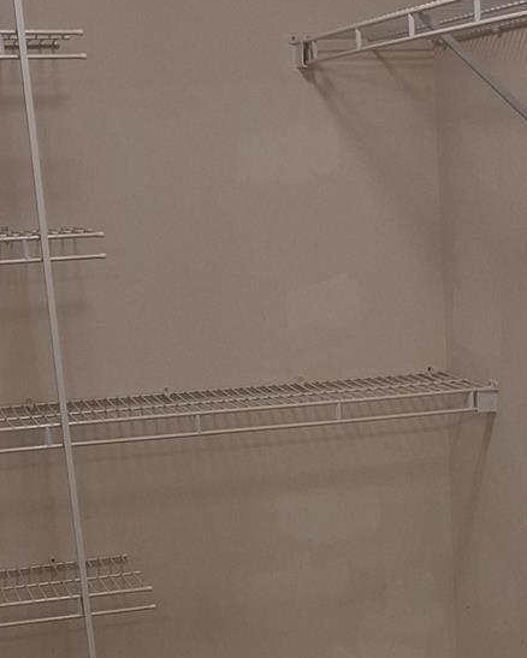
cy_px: 734
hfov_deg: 20.4
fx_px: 1442
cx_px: 433
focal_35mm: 74
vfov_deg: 24.0
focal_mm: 4
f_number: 1.8
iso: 250
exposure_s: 1/100
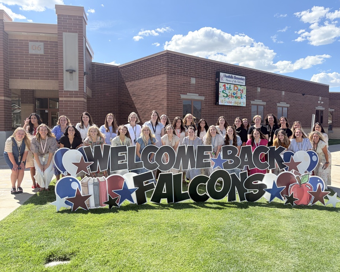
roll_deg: +0.5
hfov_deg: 62.2
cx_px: 179
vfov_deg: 51.5
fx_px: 282
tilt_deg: -1.5
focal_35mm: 28
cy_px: 133
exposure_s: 1/2538
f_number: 1.6
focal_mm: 5.96
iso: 64
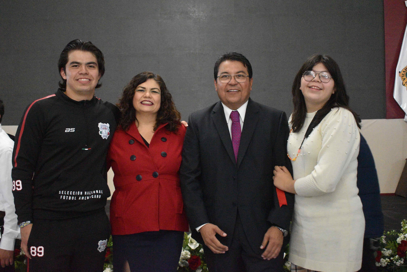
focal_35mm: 48
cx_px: 204
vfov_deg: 28.1
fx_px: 543
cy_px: 136
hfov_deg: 41.1
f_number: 4.5
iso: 8000
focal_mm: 32
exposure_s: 1/125
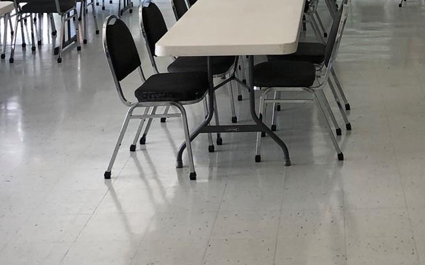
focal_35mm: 73
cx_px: 307
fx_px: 846
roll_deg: +1.1
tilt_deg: -2.9
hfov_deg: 27.9
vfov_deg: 16.7
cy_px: -91
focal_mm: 4
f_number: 1.8
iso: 25
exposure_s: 1/40
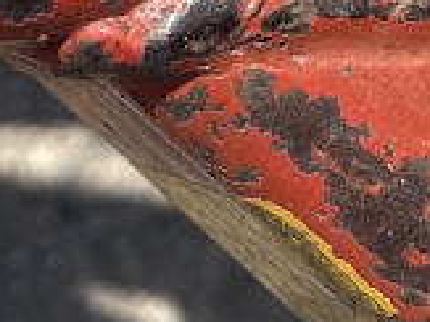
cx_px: -69
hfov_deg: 15.0
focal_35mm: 128
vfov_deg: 10.9
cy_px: -232
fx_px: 1589
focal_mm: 5.7
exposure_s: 1/3704
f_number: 1.5
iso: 50
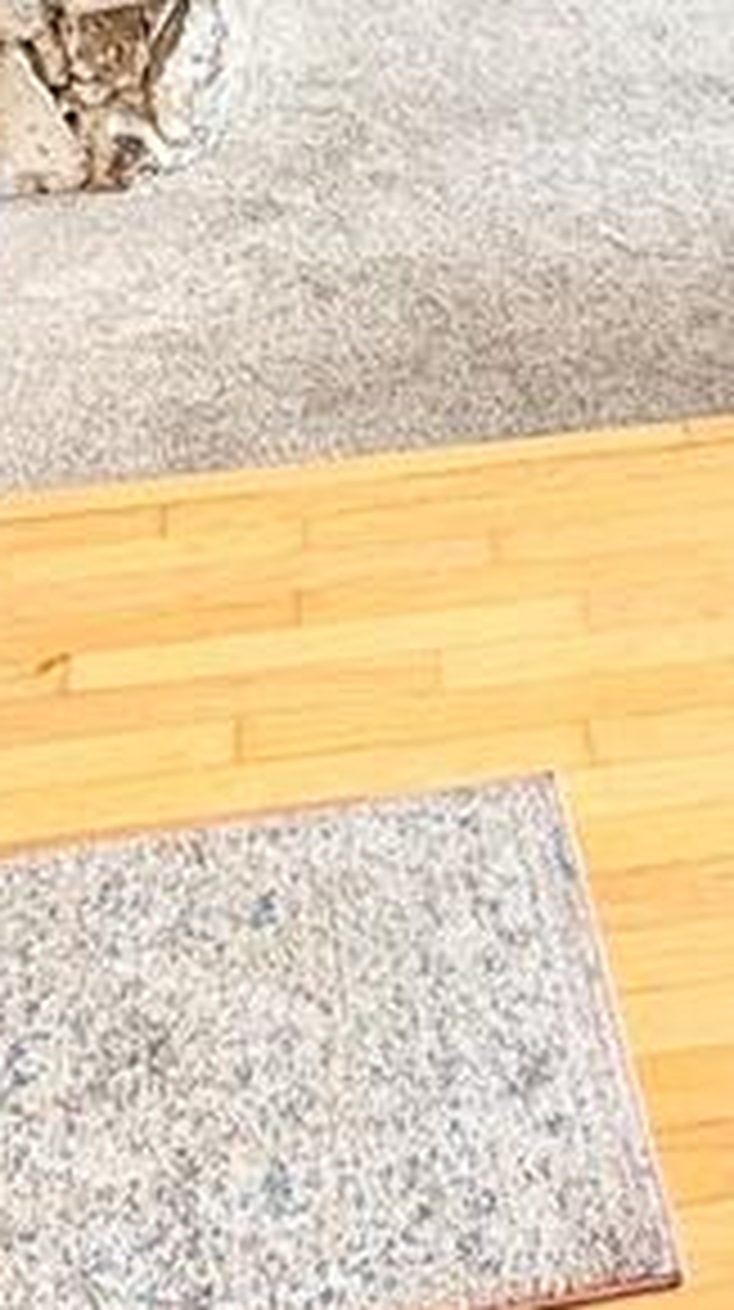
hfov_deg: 18.9
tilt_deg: -13.0
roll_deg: +2.2
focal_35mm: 63
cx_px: 599
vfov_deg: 29.3
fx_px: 2187
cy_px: -216
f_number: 2.2
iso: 250
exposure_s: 1/87
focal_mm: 2.22
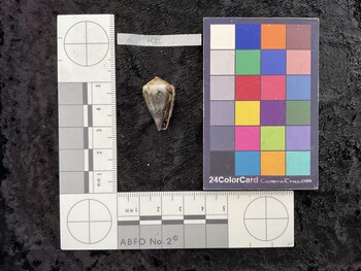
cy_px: 136
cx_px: 180
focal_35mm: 29
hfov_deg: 61.6
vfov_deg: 48.3
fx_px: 303
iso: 64
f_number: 1.8
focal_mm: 3
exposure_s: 1/60
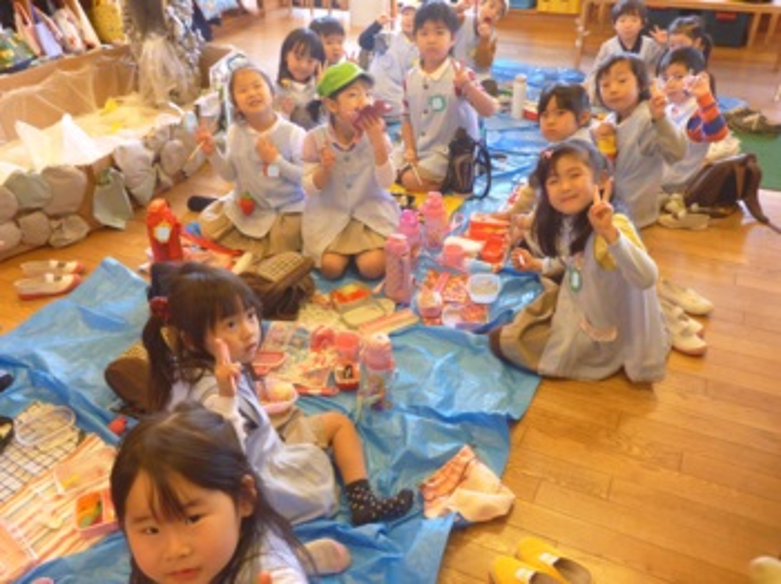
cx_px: 390
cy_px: 292
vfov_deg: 49.7
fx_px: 631
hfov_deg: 63.5
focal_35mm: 28
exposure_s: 1/20
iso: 400
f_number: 3.3
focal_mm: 4.9
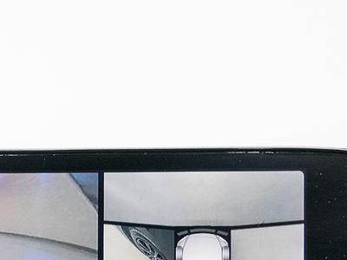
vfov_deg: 11.6
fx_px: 1273
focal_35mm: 127
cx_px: -105
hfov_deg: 14.8
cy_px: 259
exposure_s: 1/40
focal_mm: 30.8
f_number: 3.5
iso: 1000
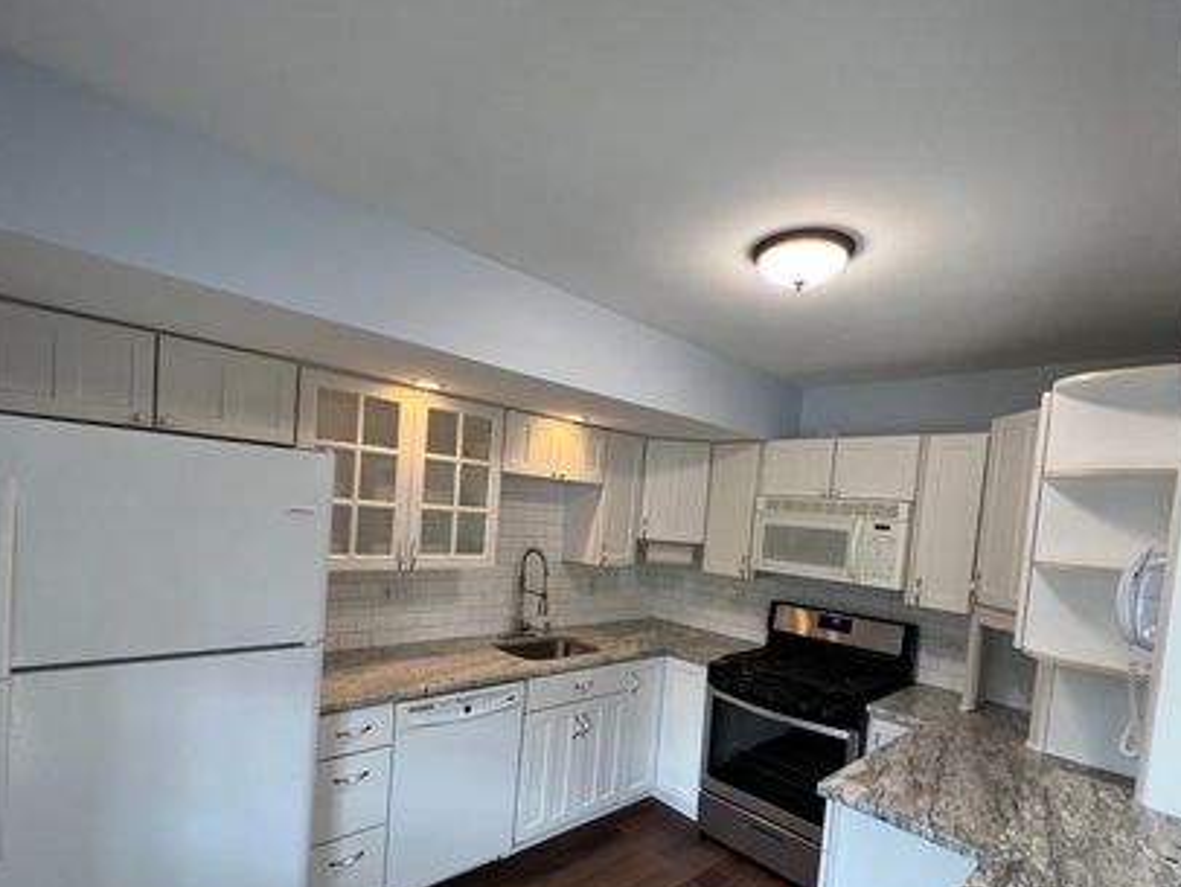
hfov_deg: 94.4
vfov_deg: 77.1
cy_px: 539
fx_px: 546
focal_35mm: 16
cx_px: 576
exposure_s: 1/120
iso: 160
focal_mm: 1.57
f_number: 1.8
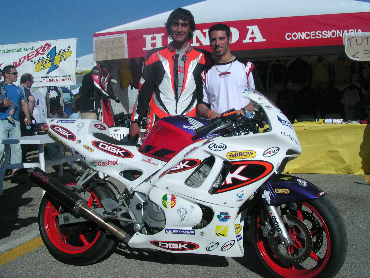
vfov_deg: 38.7
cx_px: 185
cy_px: 139
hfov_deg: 50.1
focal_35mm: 37
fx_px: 395
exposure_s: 1/962
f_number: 4.5
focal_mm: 5.6
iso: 100
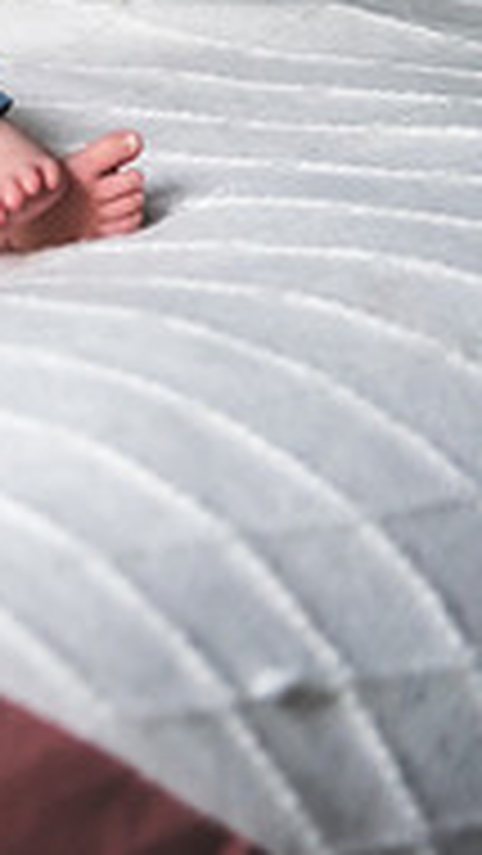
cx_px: -662
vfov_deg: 12.8
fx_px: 3768
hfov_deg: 6.9
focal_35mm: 166
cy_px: 16
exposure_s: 1/125
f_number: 2.8
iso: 1600
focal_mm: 52
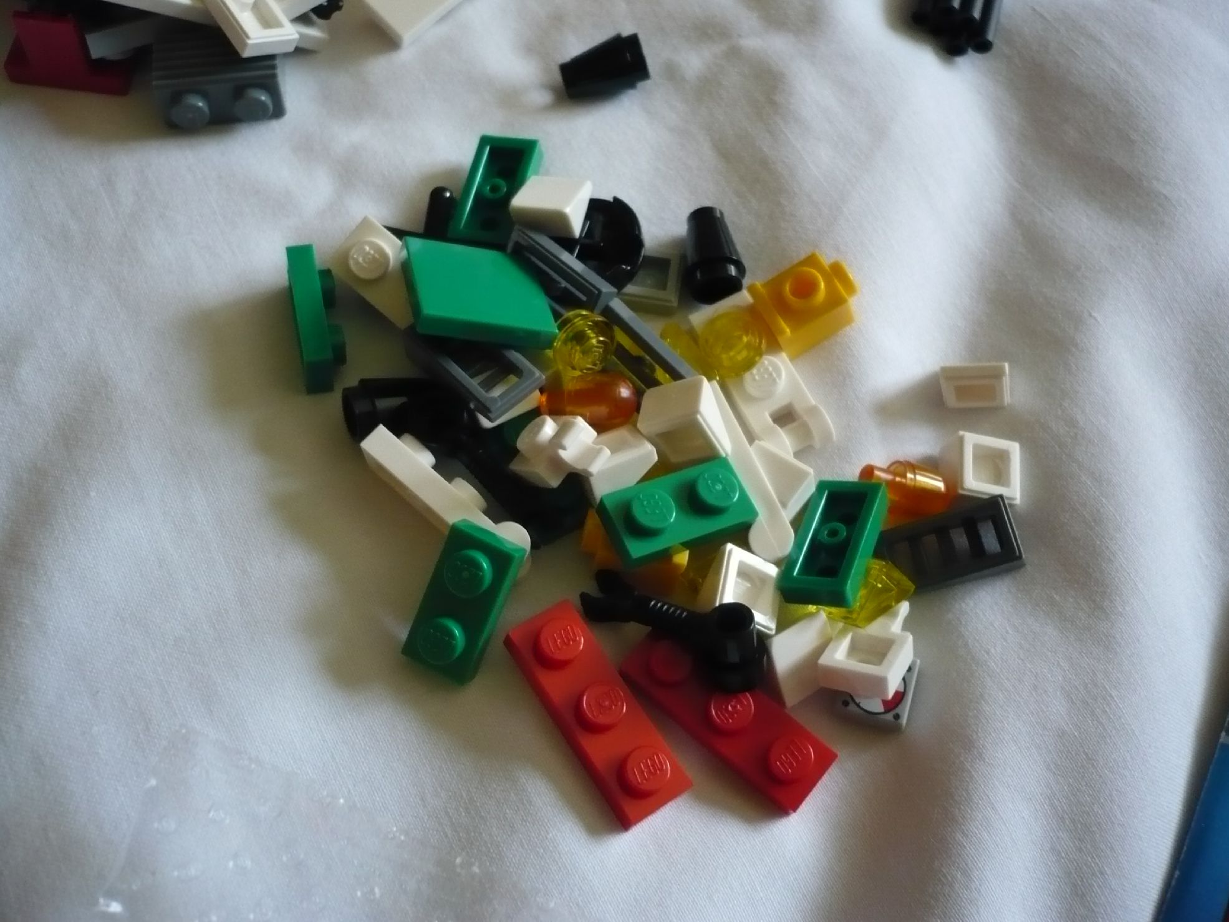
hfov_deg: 52.6
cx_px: 614
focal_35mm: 35
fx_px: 1243
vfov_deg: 40.7
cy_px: 461
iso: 250
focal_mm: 5.8
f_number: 2.8
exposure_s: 1/125
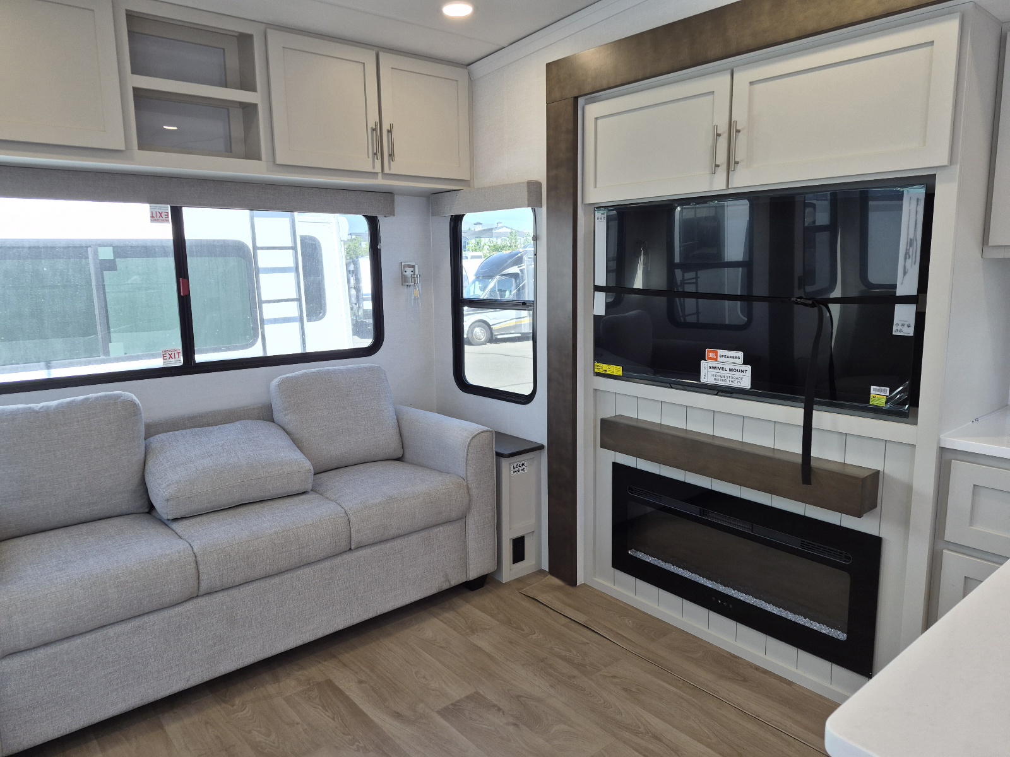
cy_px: 378
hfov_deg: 73.9
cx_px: 505
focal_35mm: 23
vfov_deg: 58.9
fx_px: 671
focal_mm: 5.4
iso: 80
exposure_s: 1/182
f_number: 1.8
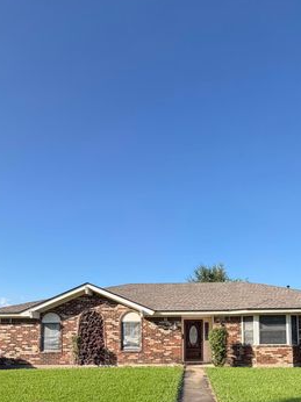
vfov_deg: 60.4
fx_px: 313
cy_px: 318
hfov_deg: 50.8
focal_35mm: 27
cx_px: 186
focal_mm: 2.22
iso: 32
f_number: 2.2
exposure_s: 1/770
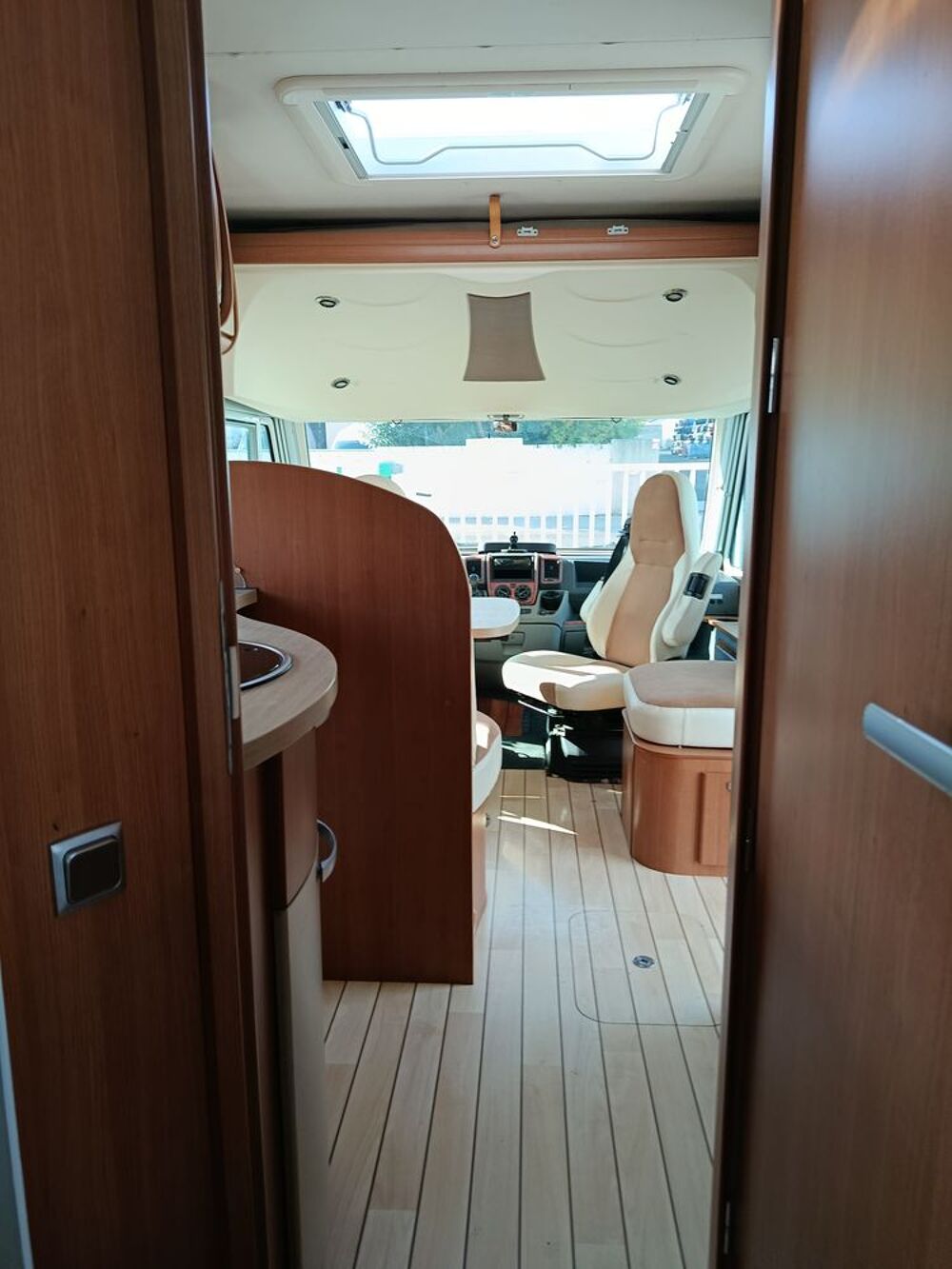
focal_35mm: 24
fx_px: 880
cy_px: 634
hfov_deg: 56.8
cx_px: 476
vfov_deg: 71.6
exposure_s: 1/100
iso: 113
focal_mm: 5.24
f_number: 1.7
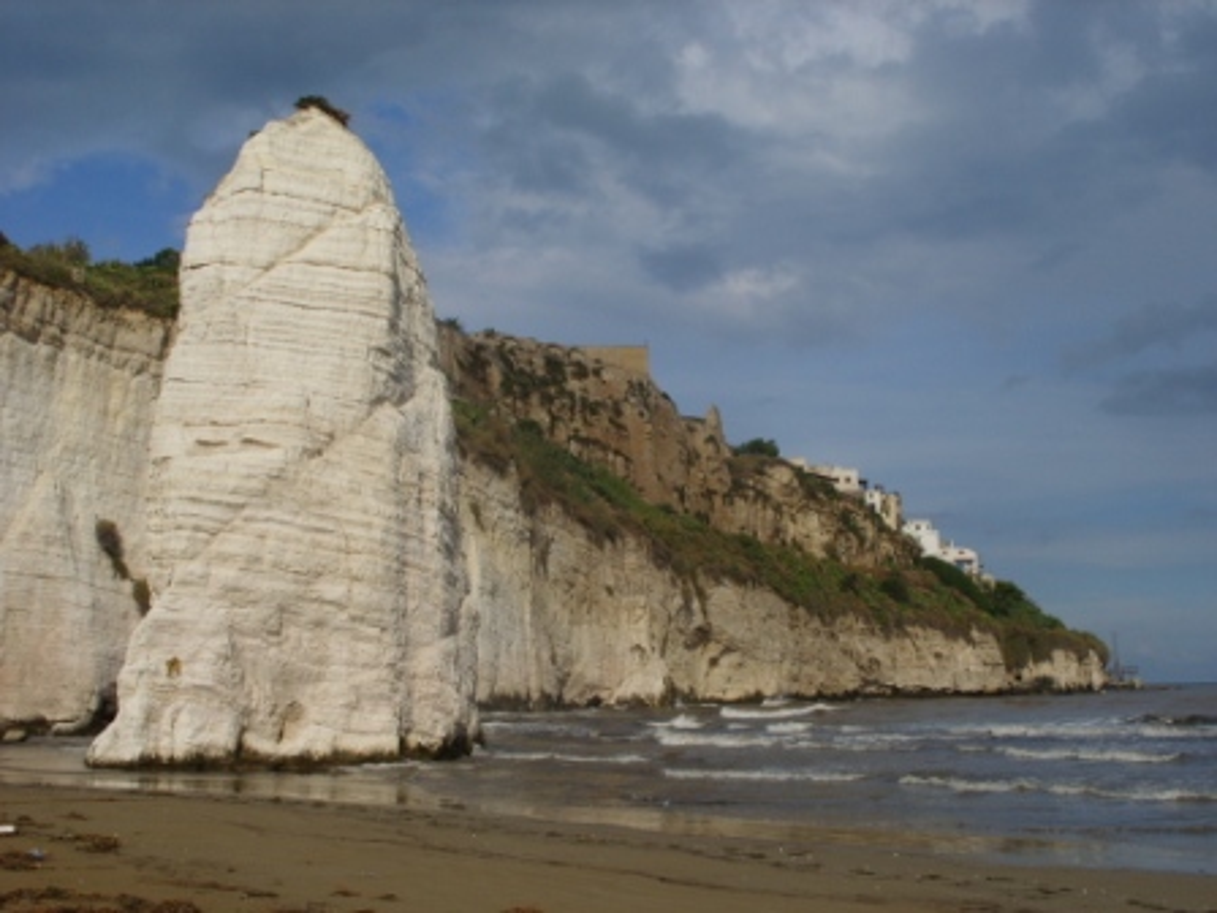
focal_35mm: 48
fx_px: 1688
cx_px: 608
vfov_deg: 30.3
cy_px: 456
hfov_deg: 39.7
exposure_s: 1/478
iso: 50
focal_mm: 9.87
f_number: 7.8
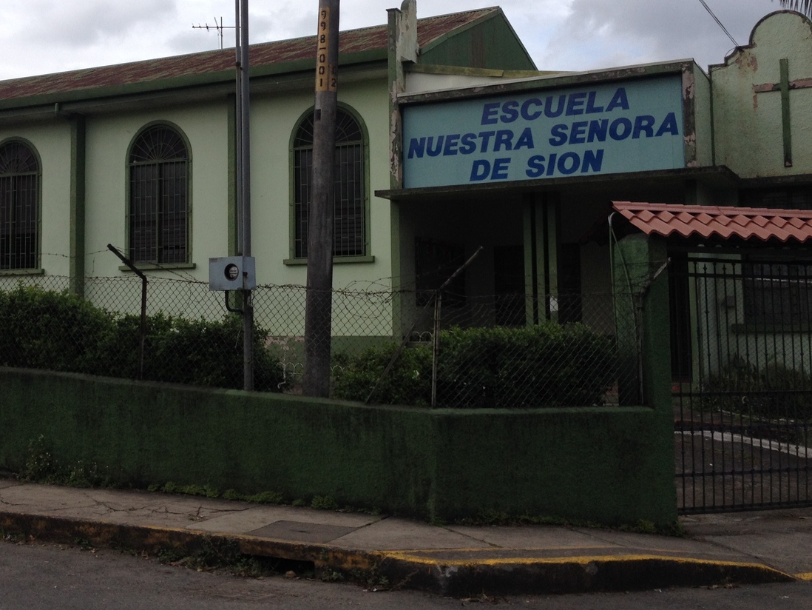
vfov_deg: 28.5
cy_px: 244
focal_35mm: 51
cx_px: 304
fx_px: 1197
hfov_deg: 37.3
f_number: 2.4
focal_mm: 4.28
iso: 50
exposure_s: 1/836
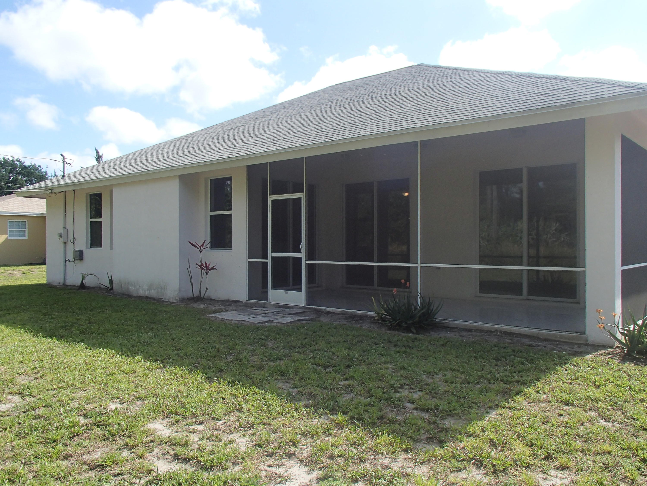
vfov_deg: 49.7
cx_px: 324
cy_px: 243
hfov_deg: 63.4
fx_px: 523
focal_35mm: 28
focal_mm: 5
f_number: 3.9
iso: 100
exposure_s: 1/500
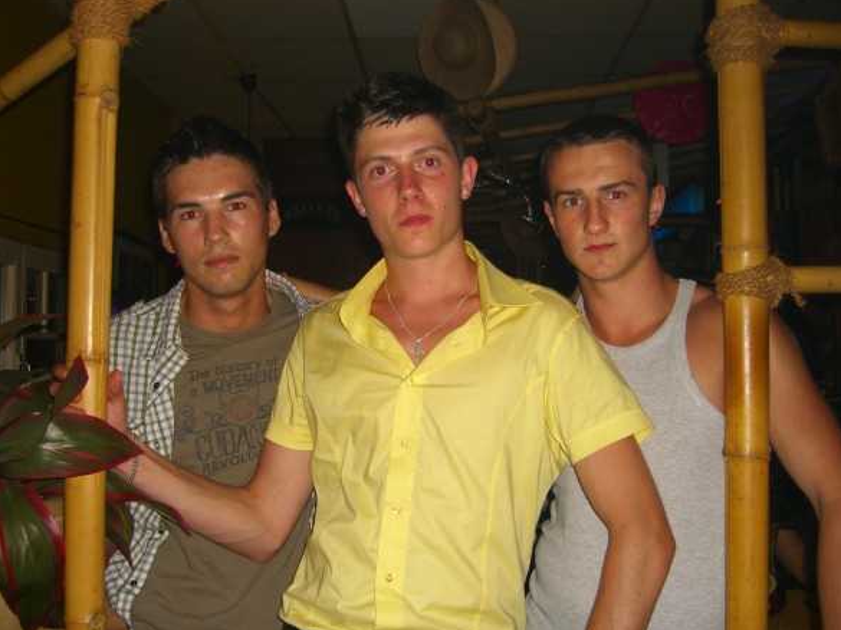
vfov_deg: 36.8
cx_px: 428
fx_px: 947
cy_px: 315
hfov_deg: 47.9
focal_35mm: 39
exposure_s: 1/60
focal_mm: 7.9
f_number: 2.8
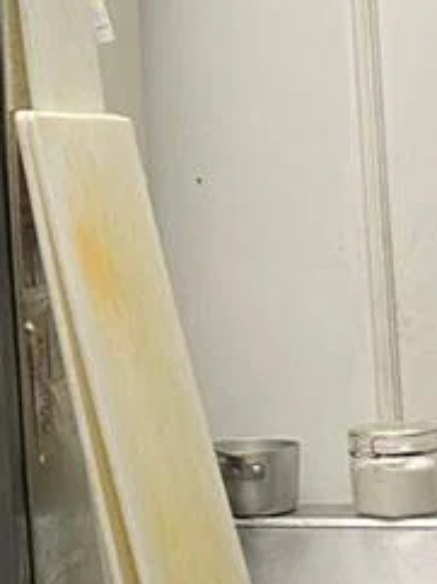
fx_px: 2175
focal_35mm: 129
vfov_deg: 15.3
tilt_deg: -2.0
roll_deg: +4.1
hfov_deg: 10.9
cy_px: 319
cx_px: -304
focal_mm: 4.25
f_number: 1.8
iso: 100
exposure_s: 1/60
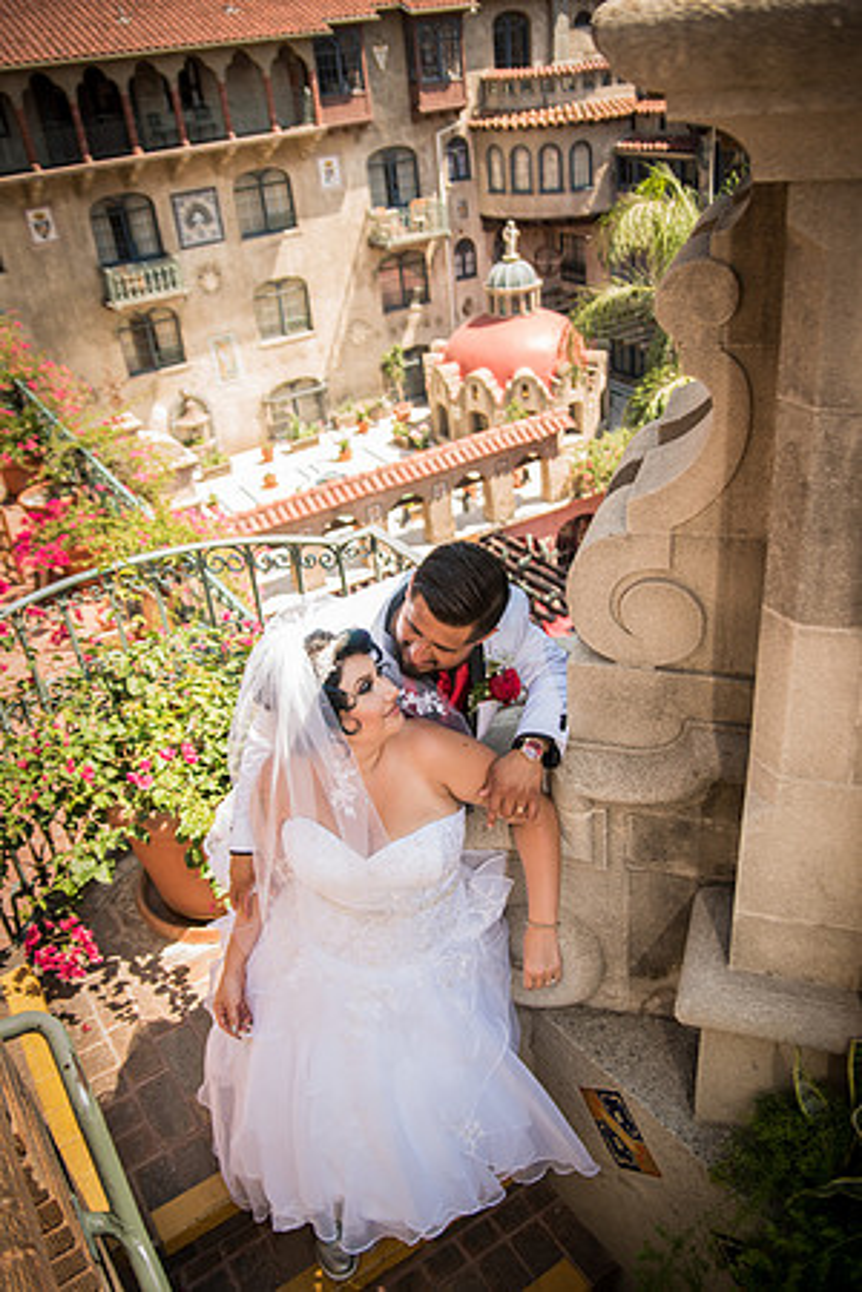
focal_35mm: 28
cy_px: 646
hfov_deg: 46.4
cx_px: 431
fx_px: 1006
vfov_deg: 65.5
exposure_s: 1/320
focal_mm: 28
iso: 100
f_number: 2.8
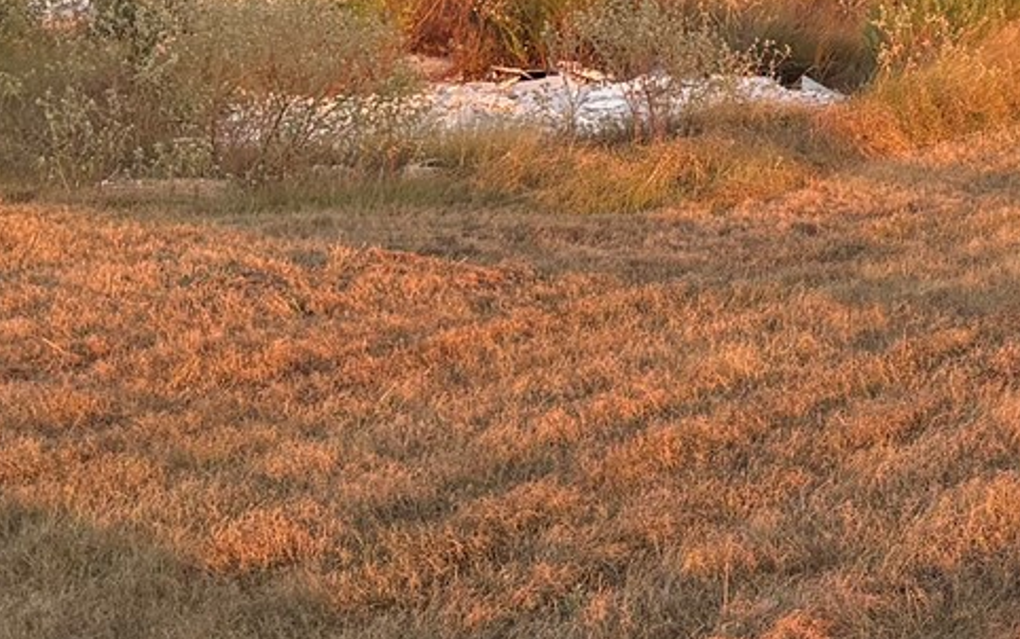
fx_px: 3255
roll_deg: +0.4
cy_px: 44
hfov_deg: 15.9
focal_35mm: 117
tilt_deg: -2.9
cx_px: 1663
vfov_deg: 11.1
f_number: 1.6
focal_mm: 5.96
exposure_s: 1/433
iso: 50
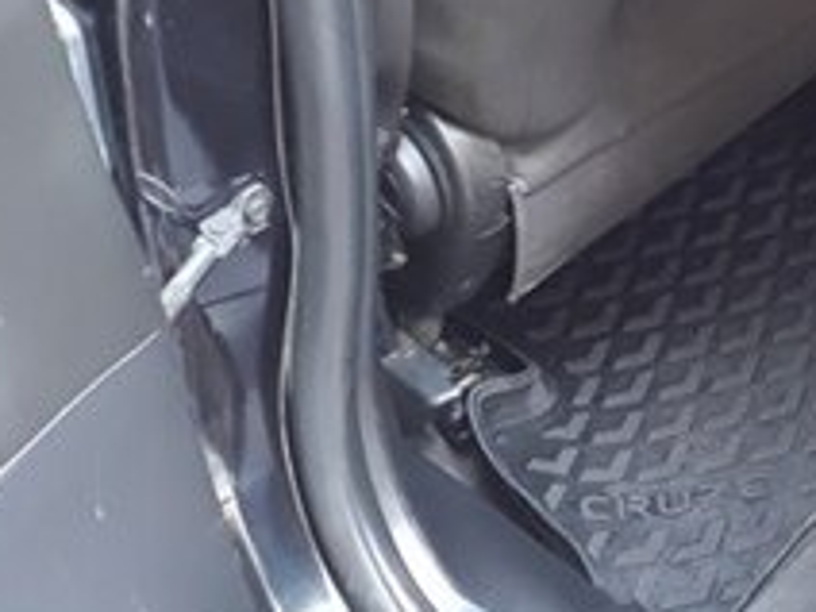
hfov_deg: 20.7
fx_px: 1980
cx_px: 1124
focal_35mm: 84
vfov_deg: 16.5
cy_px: -198
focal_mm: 3.6
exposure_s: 1/33
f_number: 1.9
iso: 200
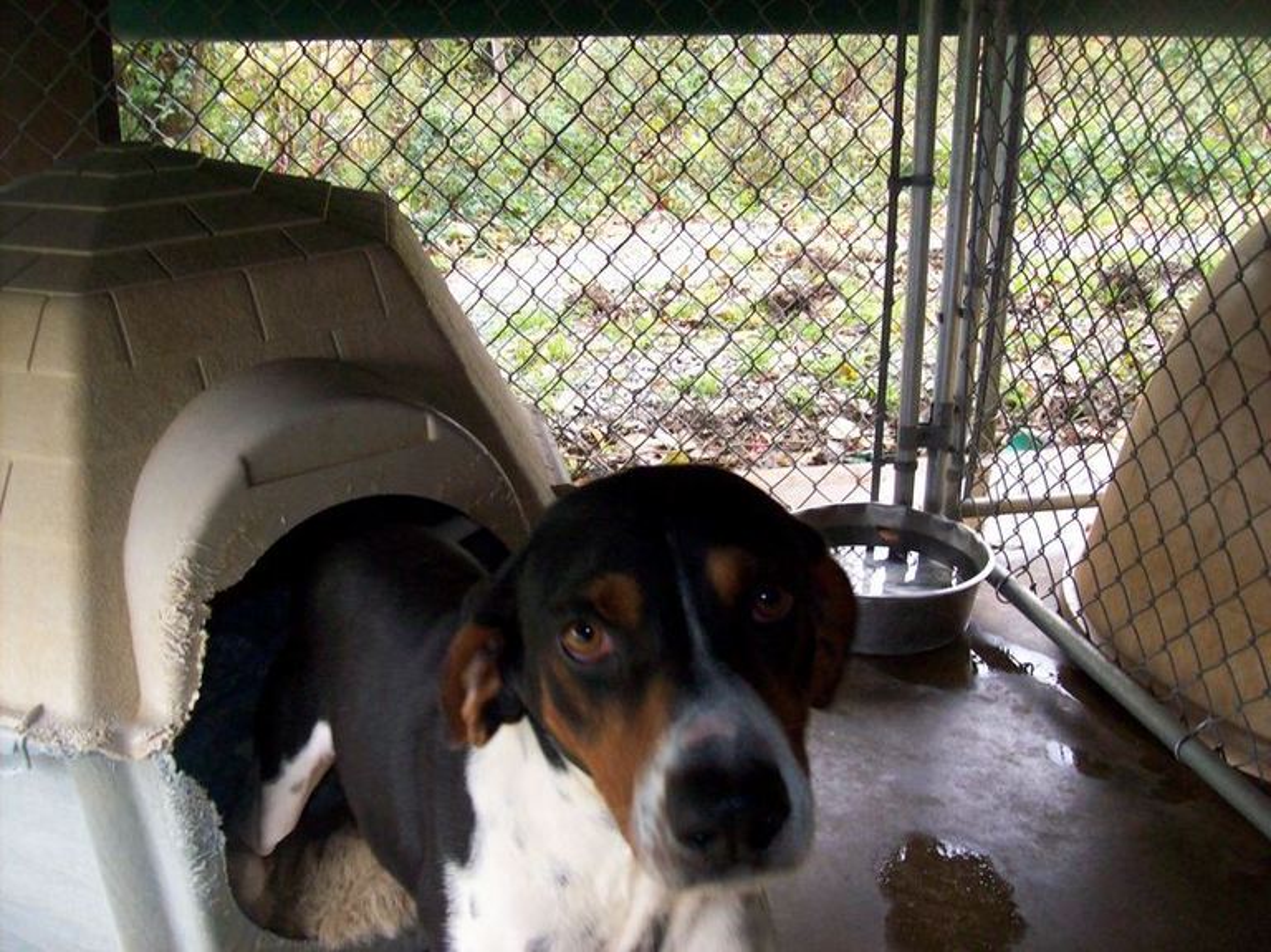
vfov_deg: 39.6
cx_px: 636
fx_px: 1321
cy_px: 476
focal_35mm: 36
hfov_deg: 51.4
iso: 200
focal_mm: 6
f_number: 2.7
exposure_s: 1/145
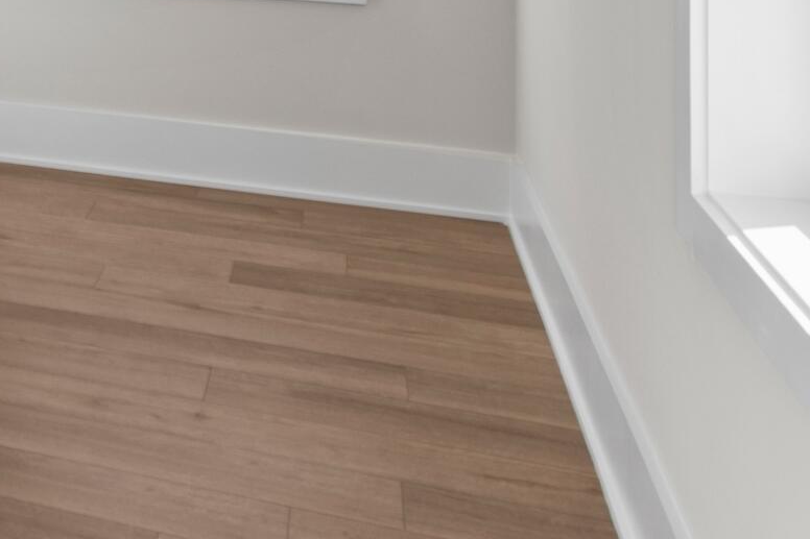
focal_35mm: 58
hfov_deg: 27.2
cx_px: -313
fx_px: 1305
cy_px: -203
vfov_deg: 20.8
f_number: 4.5
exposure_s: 1/50
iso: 100
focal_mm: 10
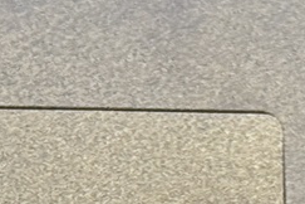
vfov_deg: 4.1
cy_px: 365
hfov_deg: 6.2
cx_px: -107
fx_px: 2787
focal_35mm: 329
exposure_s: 1/50
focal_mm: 6.76
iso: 160
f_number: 1.78
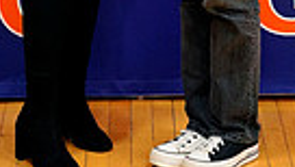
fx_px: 1896
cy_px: -243
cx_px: 150
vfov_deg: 4.9
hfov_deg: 8.9
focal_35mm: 242
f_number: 2.8
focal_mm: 70
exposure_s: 1/640
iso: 8000
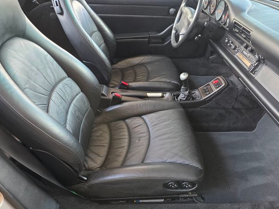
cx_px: 135
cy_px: 101
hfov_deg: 71.6
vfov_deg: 56.8
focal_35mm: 24
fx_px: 193
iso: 200
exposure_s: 1/120
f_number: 1.7
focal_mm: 6.3
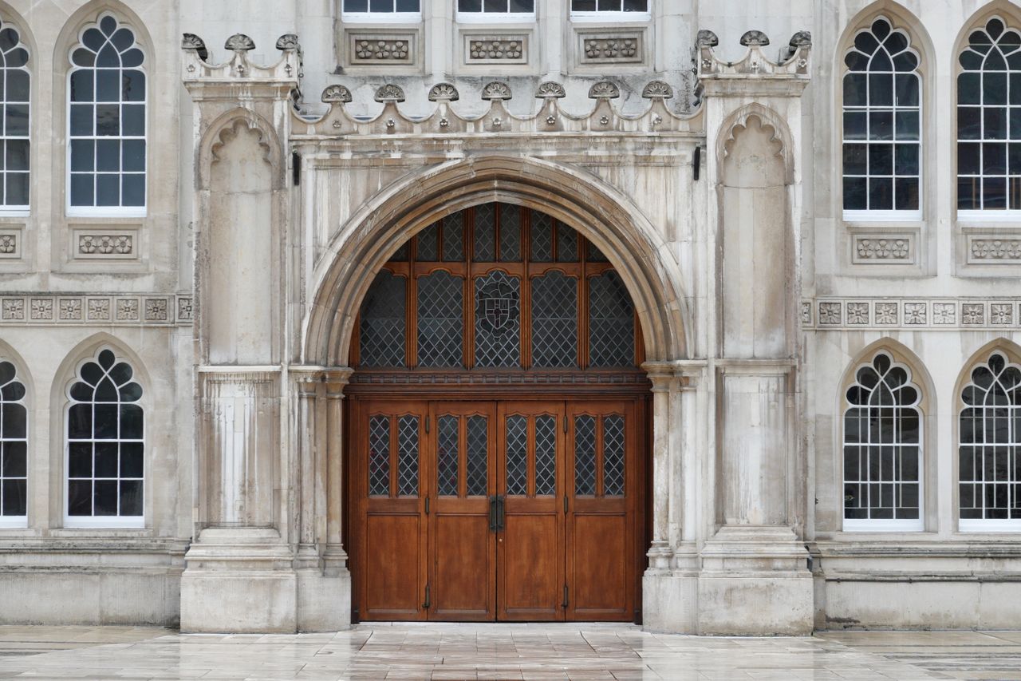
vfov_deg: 11.9
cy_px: 340
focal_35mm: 115
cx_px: 510
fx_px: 3261
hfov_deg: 17.8
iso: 250
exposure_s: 1/125
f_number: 4.5
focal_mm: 41.93
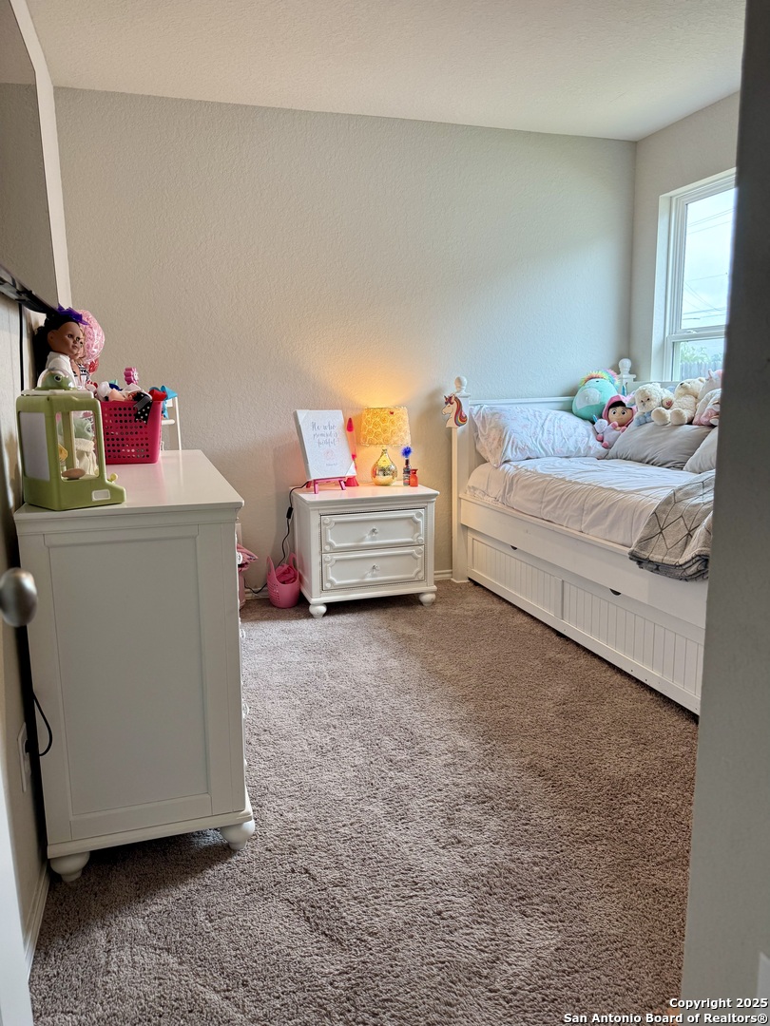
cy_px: 513
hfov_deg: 56.8
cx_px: 385
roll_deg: +1.7
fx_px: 712
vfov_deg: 71.6
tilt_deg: -10.2
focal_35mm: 24
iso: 100
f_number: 1.78
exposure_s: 1/139
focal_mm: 6.76
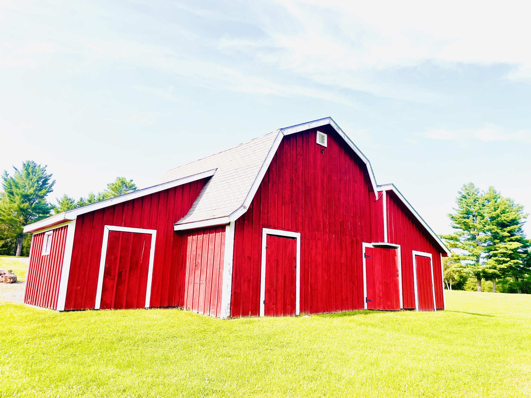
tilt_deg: +12.1
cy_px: 199
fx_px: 399
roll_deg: -1.0
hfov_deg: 67.3
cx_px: 266
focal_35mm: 26
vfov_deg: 53.1
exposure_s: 1/3205
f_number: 1.6
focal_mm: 4.2
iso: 50
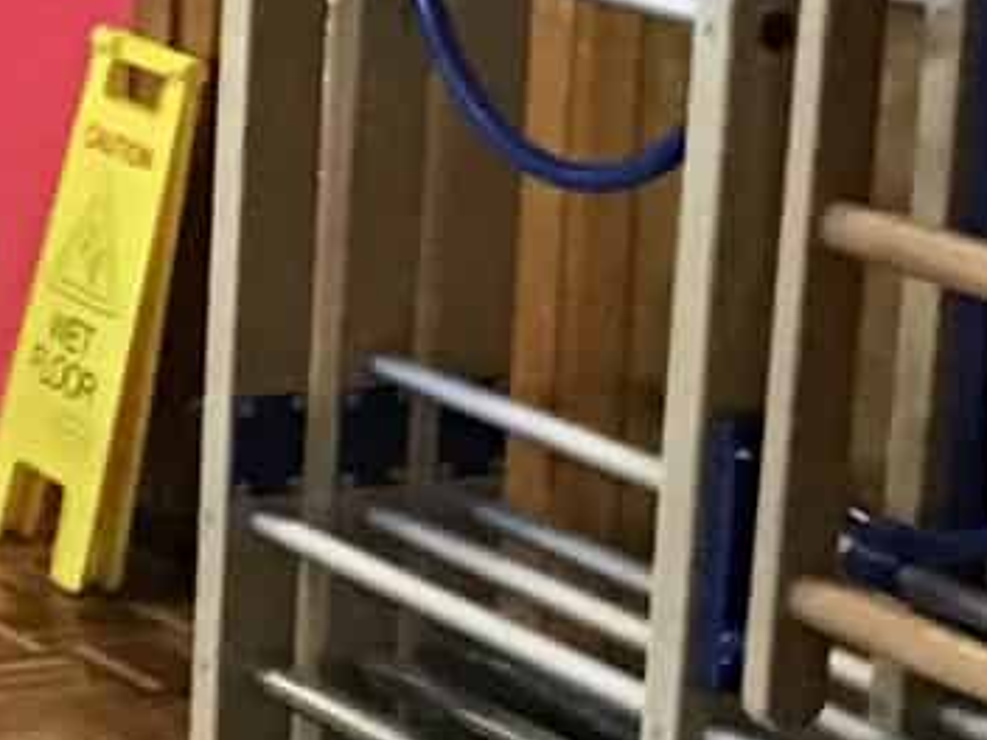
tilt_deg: -11.8
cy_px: 126
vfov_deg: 8.8
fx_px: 4819
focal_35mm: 169
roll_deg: +1.3
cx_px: -1464
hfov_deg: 10.1
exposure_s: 1/33
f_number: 2.4
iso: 250
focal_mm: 3.3
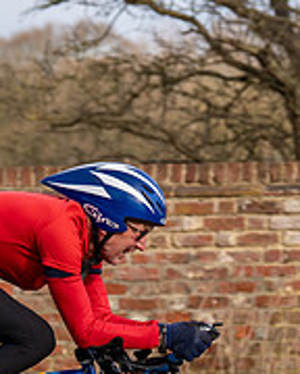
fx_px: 2819
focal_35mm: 254
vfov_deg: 7.6
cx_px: 85
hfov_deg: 6.1
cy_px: 302
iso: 125
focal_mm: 84
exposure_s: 1/800
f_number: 4
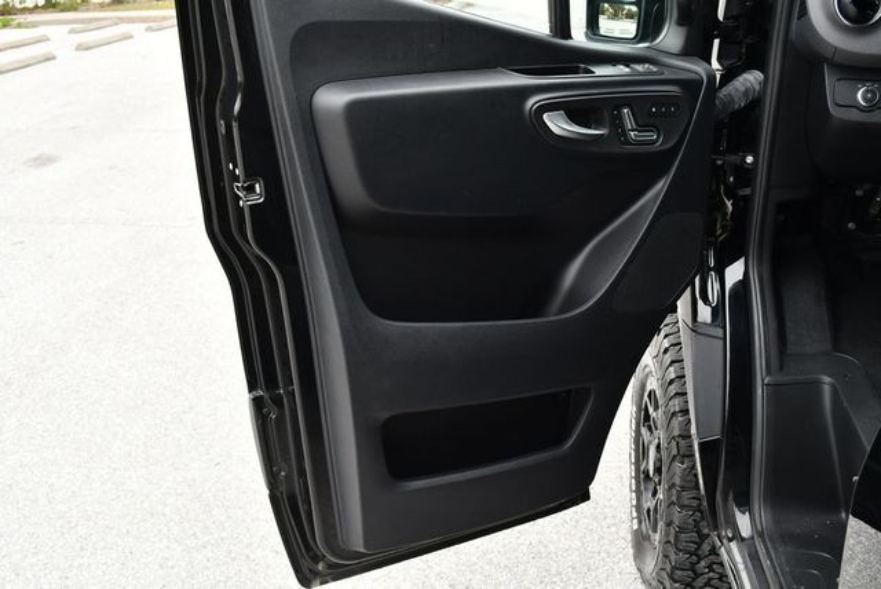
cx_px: 440
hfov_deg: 53.1
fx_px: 882
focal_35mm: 36
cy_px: 294
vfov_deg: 36.9
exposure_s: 1/250
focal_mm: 18
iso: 400
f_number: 4.5
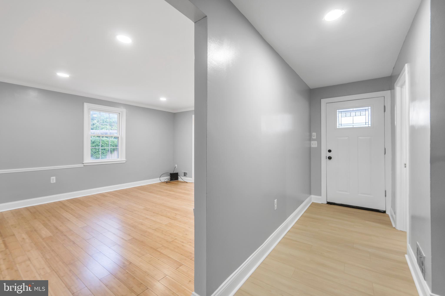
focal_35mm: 14
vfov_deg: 81.2
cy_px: 148
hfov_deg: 104.3
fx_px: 173
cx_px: 222
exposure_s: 1/8
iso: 400
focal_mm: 14
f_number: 8
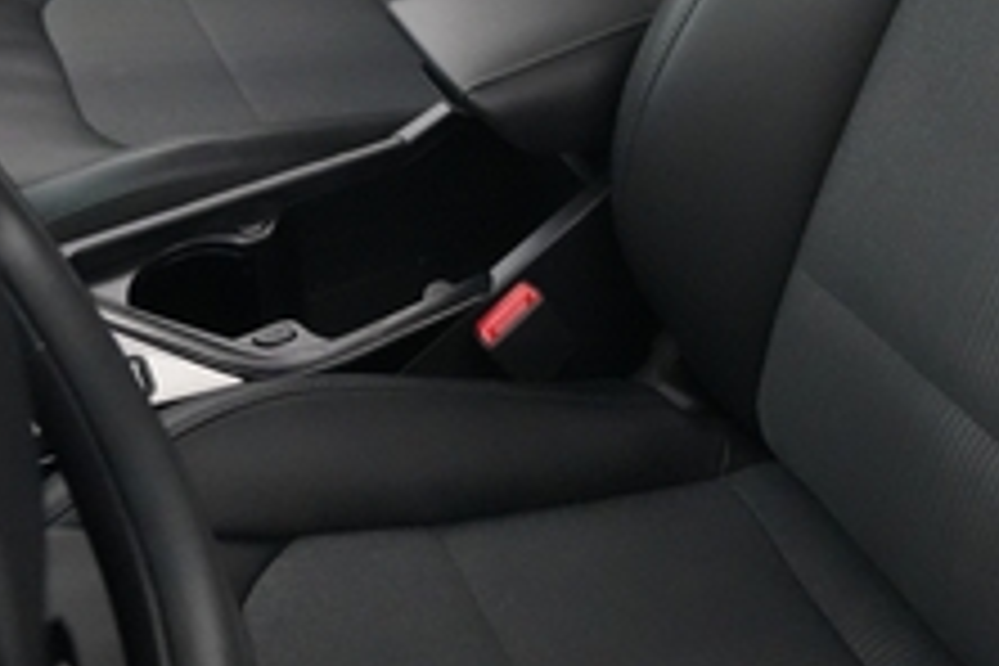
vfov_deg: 24.3
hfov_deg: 40.2
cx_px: 603
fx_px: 1360
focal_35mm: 49
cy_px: -180
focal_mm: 17
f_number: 2.8
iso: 12800
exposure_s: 1/100
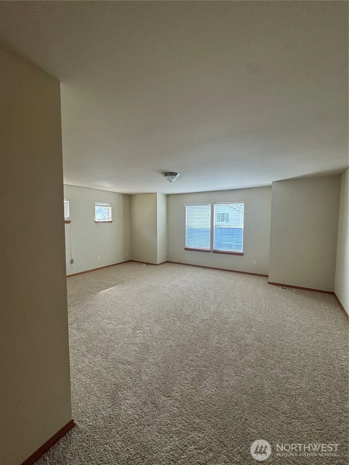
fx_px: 188
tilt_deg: -2.1
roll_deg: -0.1
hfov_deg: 85.7
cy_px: 232
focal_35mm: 14
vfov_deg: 102.1
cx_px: 174
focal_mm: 2.22
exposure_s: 1/120
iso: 100
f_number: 2.2
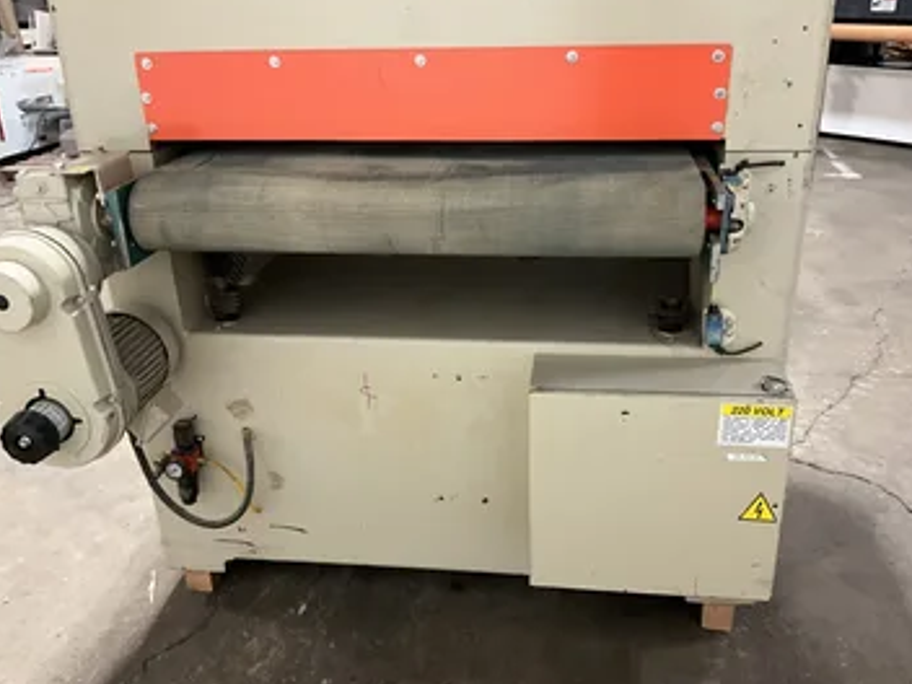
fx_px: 869
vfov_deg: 42.9
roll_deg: +1.9
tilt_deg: -22.9
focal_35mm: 33
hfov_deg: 55.3
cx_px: 482
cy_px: 352
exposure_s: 1/40
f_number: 1.8
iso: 320
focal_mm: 3
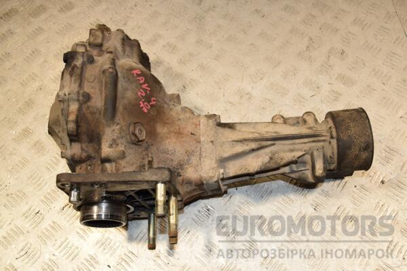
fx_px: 373
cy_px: 136
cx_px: 204
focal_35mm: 33
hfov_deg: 57.2
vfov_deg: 40.0
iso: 800
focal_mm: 22
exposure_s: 1/200
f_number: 7.1
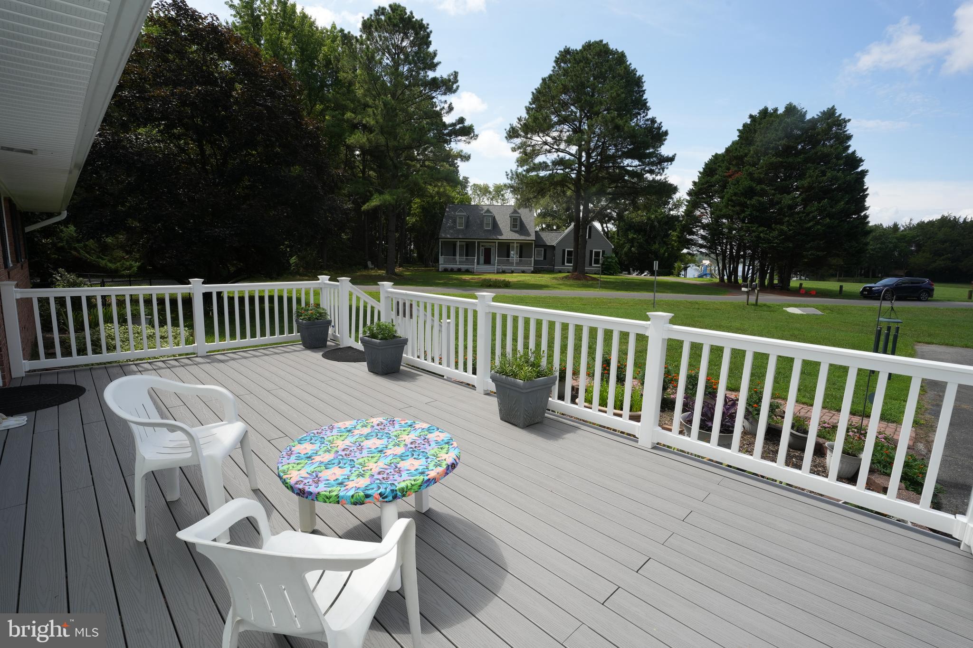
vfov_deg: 71.7
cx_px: 486
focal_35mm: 17
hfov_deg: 94.6
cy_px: 324
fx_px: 449
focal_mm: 16.6
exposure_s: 1/250
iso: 400
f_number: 13
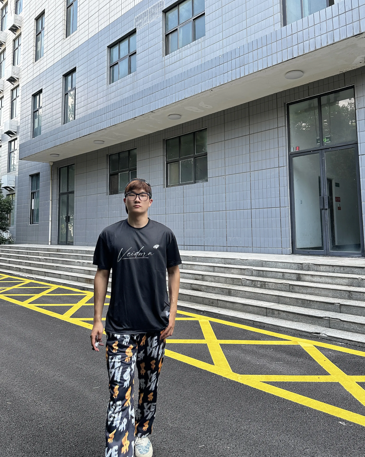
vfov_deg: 65.9
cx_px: 183
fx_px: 351
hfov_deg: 54.9
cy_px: 252
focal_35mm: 26
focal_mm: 6.86
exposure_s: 1/280
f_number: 1.78
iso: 80
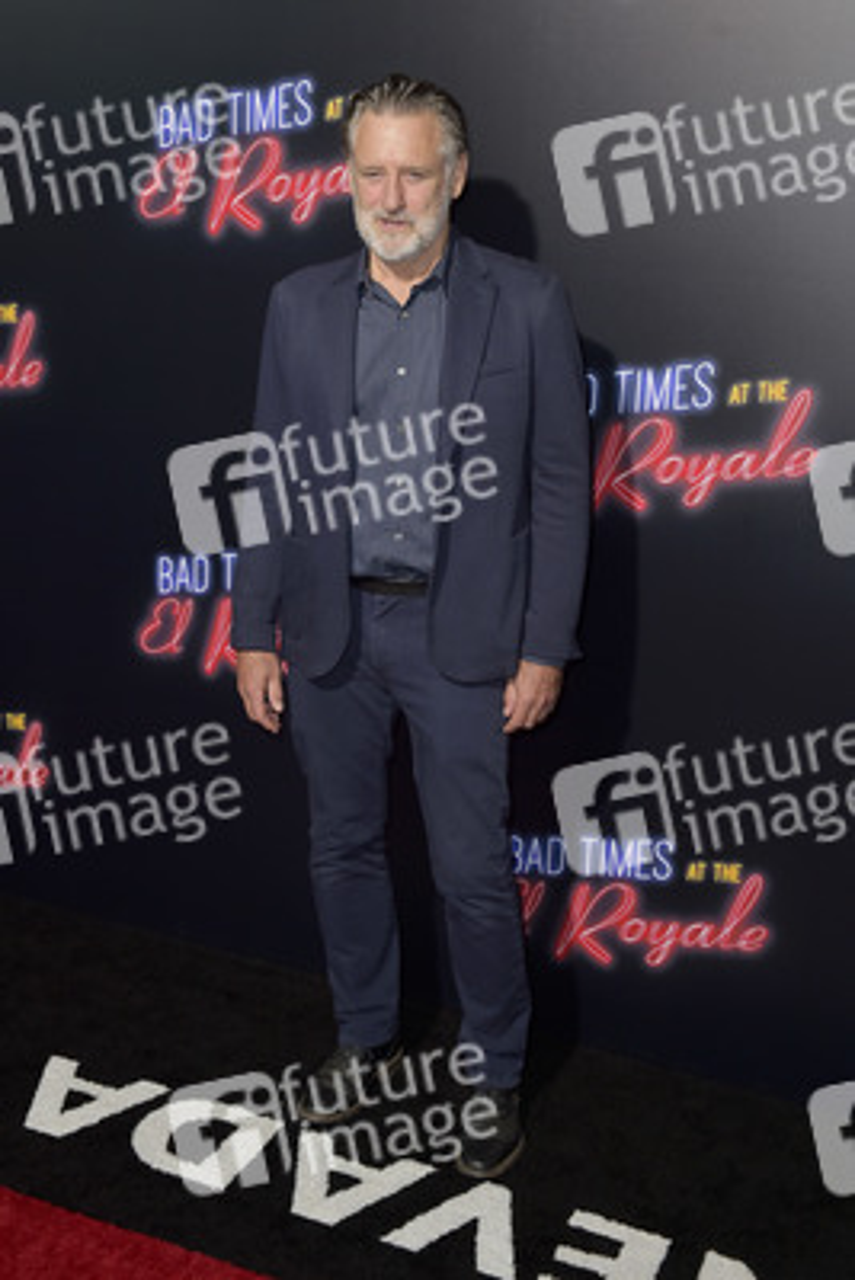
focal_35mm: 40
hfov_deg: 33.4
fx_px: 1424
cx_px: 428
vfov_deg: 48.4
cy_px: 640
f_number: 6.3
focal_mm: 40
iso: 250
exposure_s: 1/250
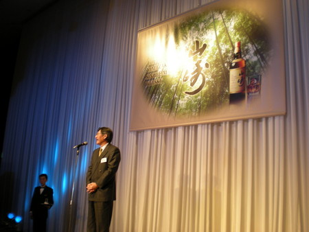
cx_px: 154
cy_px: 116
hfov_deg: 49.0
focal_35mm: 38
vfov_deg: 37.8
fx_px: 339
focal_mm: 6.3
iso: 106
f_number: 3.1
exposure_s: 1/15
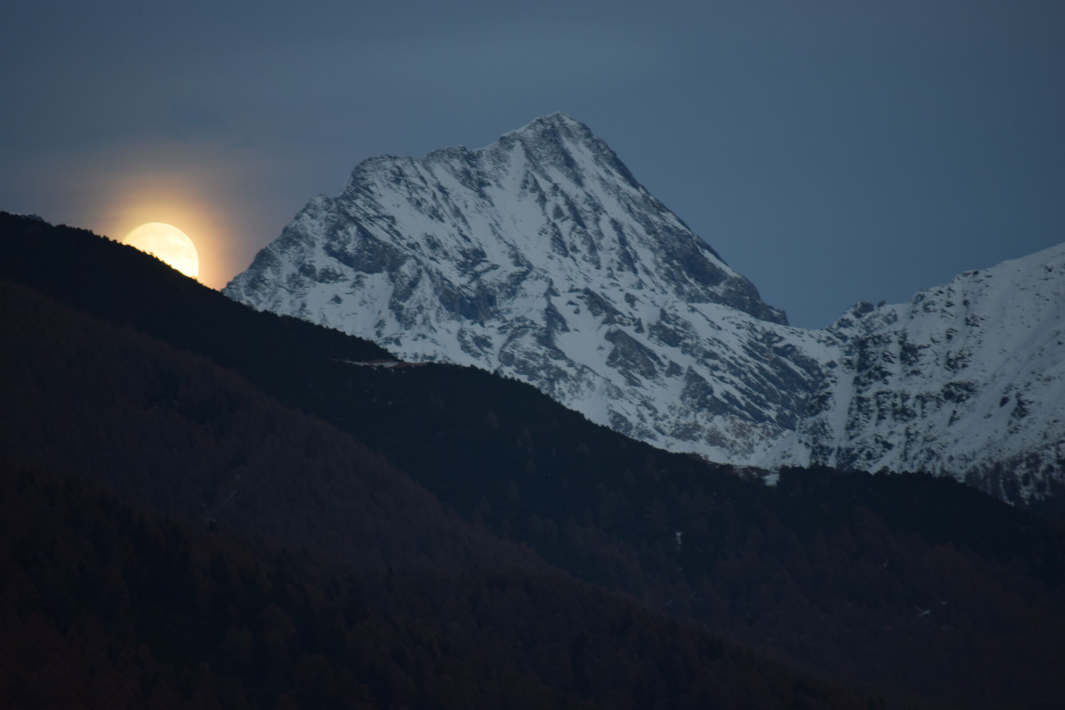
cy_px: 355
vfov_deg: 4.6
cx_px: 532
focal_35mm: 300
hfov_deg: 6.9
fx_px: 8874
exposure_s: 1/8
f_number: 5.6
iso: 200
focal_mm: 200
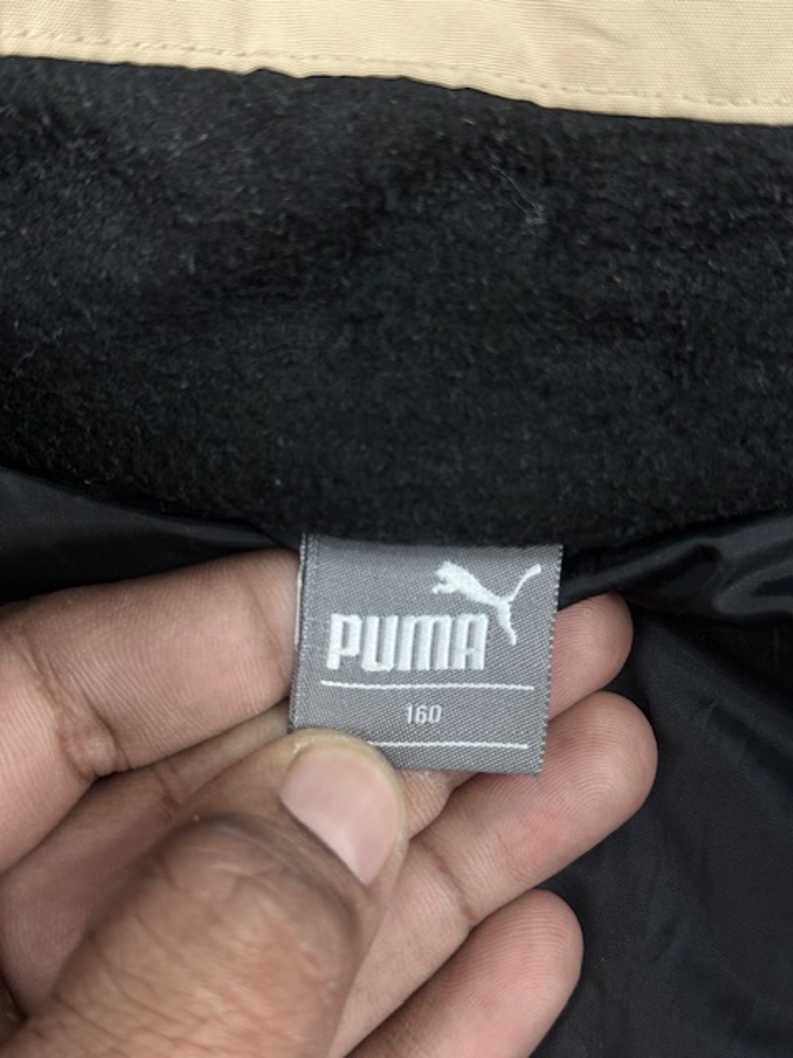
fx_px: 1466
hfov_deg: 30.3
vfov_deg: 39.7
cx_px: 396
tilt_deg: -58.3
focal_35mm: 48
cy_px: 529
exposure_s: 1/100
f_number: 1.78
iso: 64
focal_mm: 6.76
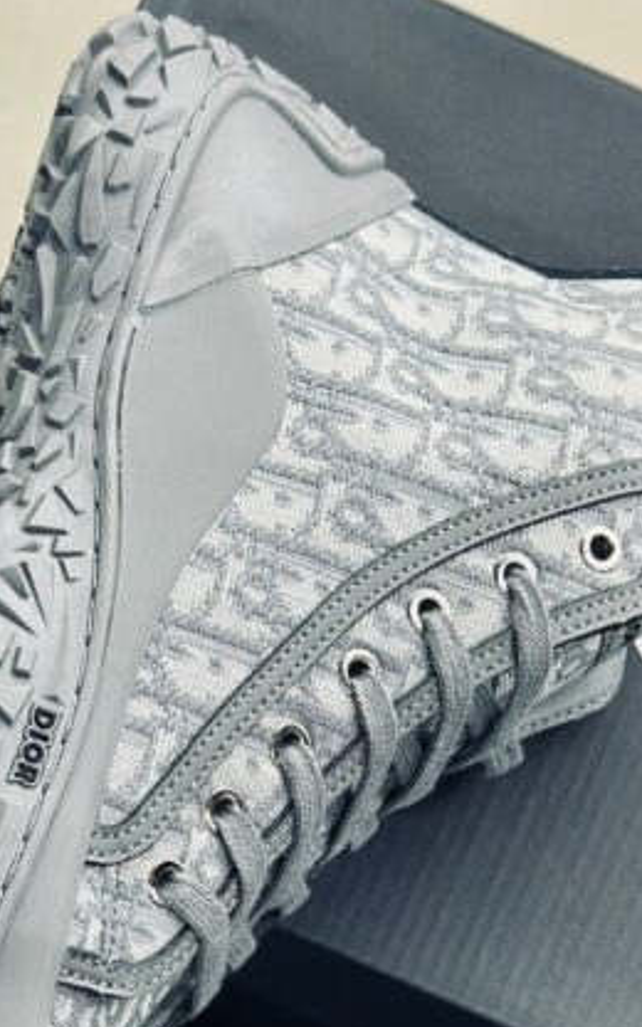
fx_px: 3191
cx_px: 207
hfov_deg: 11.5
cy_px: 1127
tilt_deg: -76.3
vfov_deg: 17.7
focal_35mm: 114
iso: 100
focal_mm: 6.86
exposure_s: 1/100
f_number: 1.78
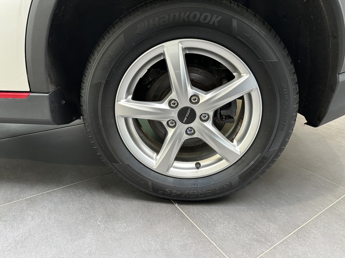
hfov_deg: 71.6
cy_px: 129
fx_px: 239
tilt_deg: -20.8
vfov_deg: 56.8
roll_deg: -0.5
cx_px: 172
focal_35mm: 24
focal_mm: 6.86
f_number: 1.78
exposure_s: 1/48
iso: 200
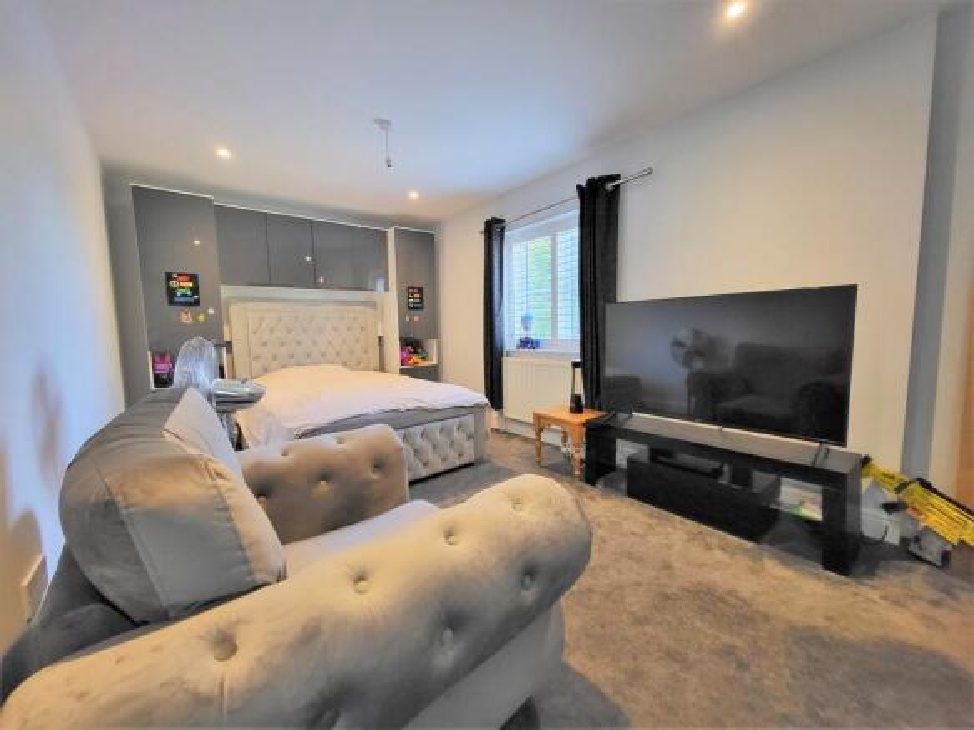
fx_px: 366
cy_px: 365
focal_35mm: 13
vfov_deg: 89.9
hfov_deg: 106.2
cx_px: 487
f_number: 2.2
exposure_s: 1/50
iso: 200
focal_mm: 1.74
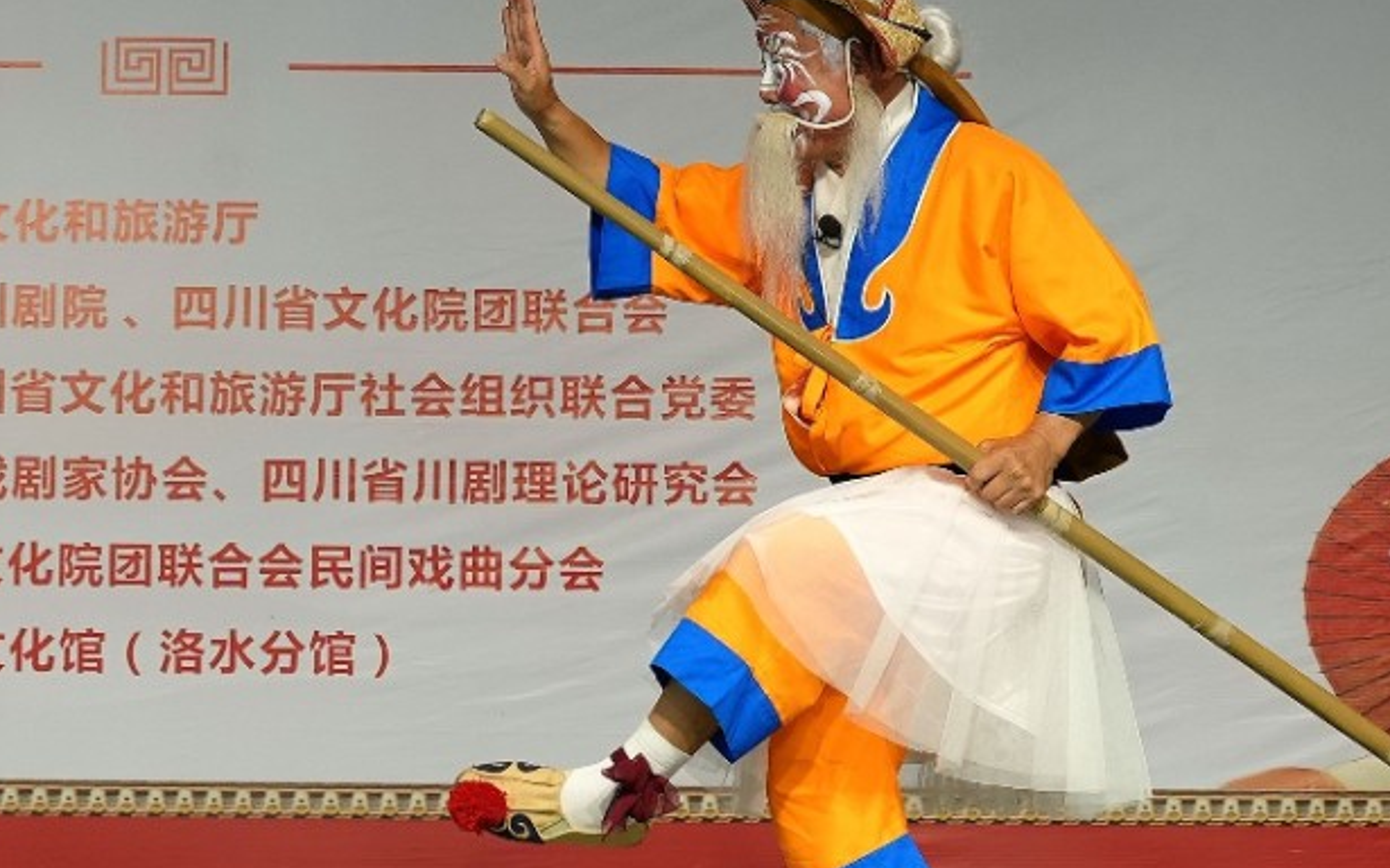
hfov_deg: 32.8
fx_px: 2197
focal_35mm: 58
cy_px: 241
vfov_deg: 22.2
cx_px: 63
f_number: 4
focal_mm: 25
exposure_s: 1/160
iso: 500
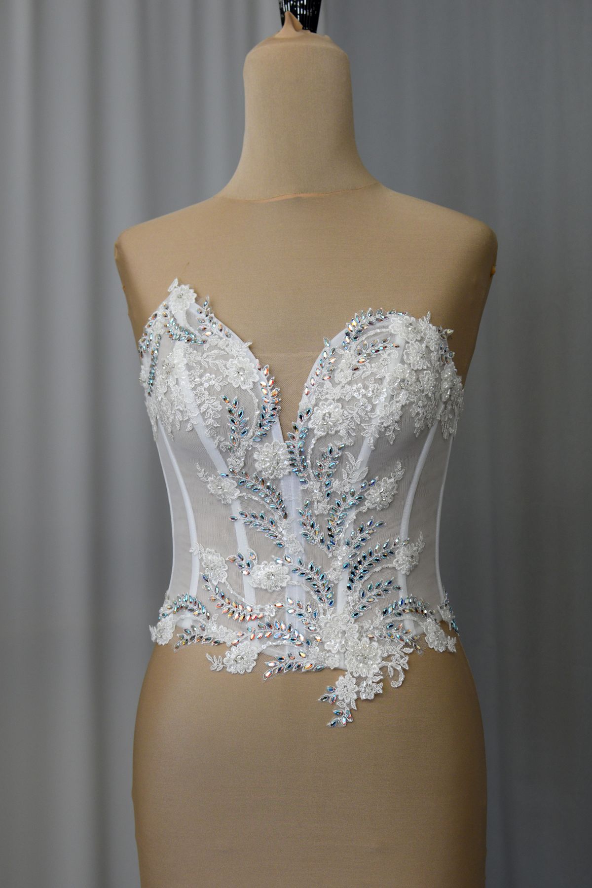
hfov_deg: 25.8
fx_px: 1295
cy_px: 444
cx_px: 296
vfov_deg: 37.9
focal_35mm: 52
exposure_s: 1/80
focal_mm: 35
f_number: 4.5
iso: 400
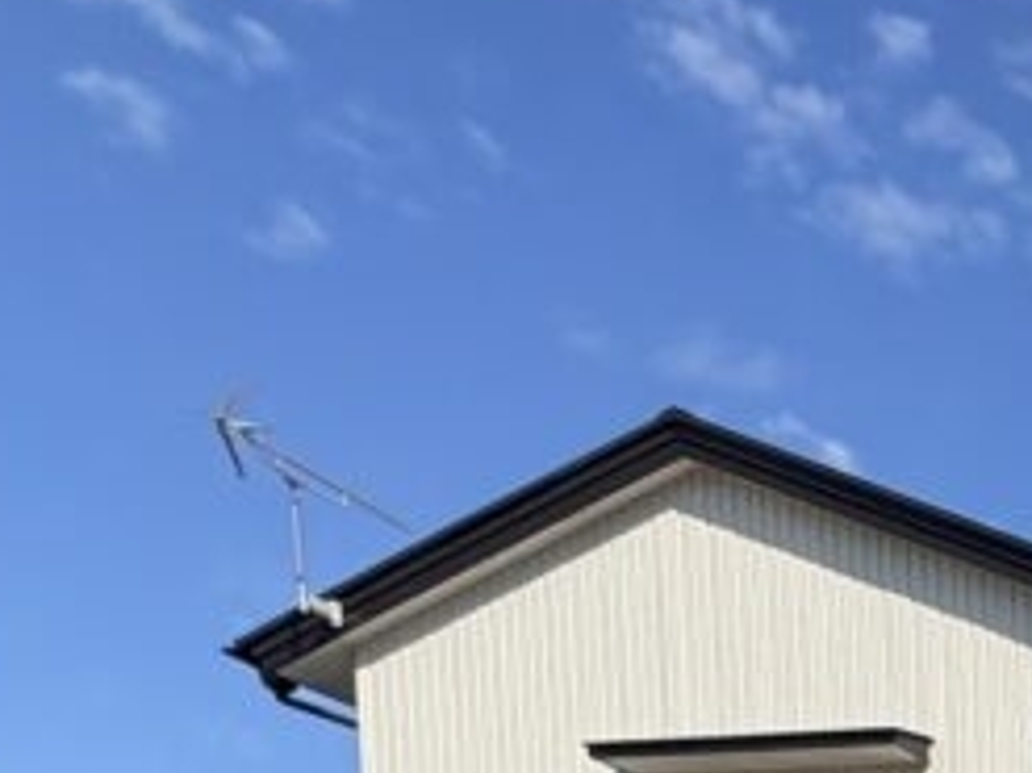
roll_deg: +1.0
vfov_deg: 18.4
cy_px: 1475
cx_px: 1880
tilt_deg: -2.5
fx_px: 1728
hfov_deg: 21.3
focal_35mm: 58
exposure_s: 1/1217
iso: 50
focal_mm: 2.22
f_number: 2.2
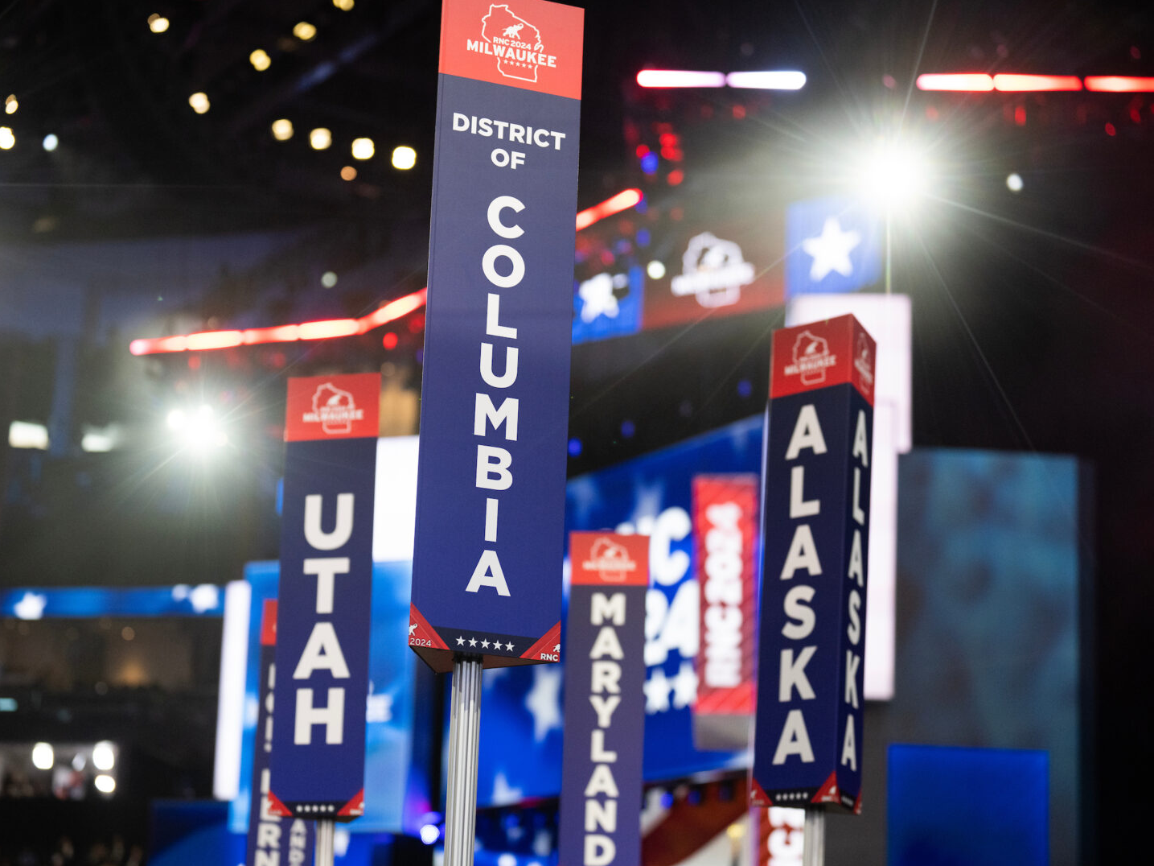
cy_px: 433
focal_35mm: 76
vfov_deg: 19.4
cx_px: 525
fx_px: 2533
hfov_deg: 25.7
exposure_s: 1/400
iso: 3200
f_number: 2.8
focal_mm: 70
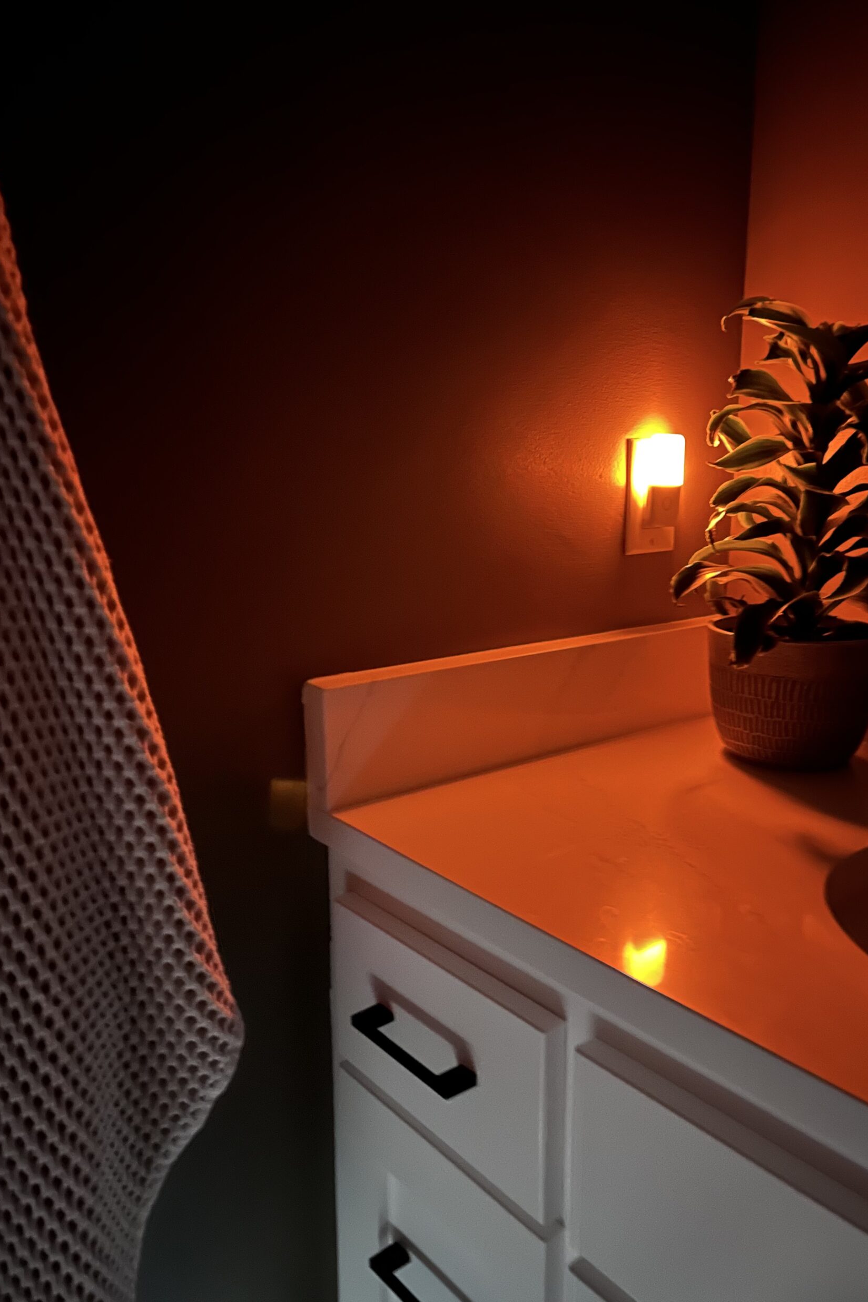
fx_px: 1013
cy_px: 632
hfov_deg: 46.3
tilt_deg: -10.6
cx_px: 492
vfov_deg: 65.5
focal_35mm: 28
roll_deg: +0.3
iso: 1250
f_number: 1.5
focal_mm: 5.7
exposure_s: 1/2
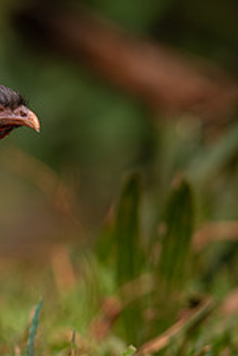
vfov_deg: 1.4
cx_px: -189
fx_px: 14118
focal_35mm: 1426
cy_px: 156
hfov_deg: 1.0
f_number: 4.5
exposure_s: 1/1000
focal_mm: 400
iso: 320
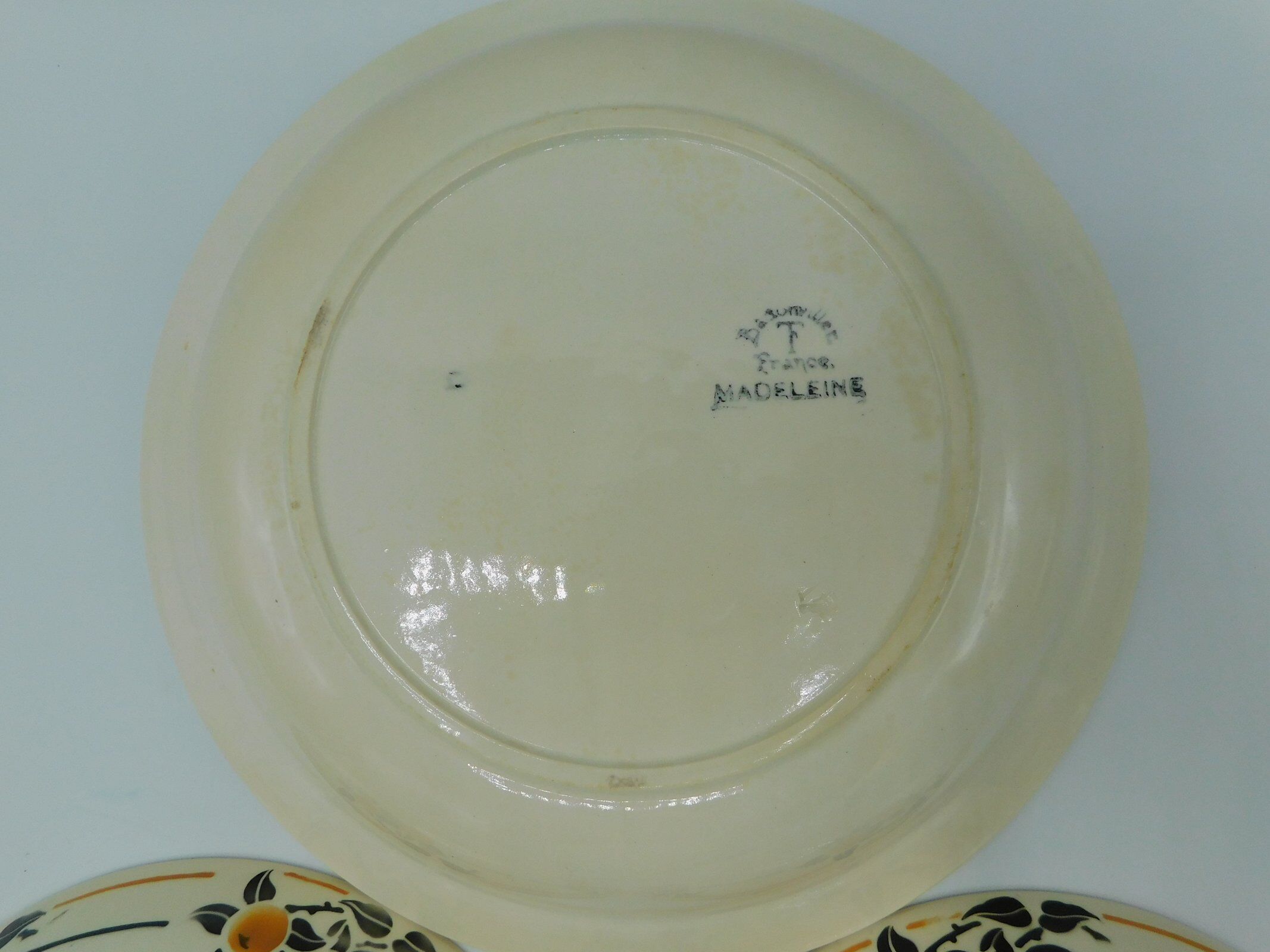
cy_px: 476
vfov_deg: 58.9
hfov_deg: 73.9
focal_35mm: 23
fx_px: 844
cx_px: 635
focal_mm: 4
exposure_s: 1/640
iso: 125
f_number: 3
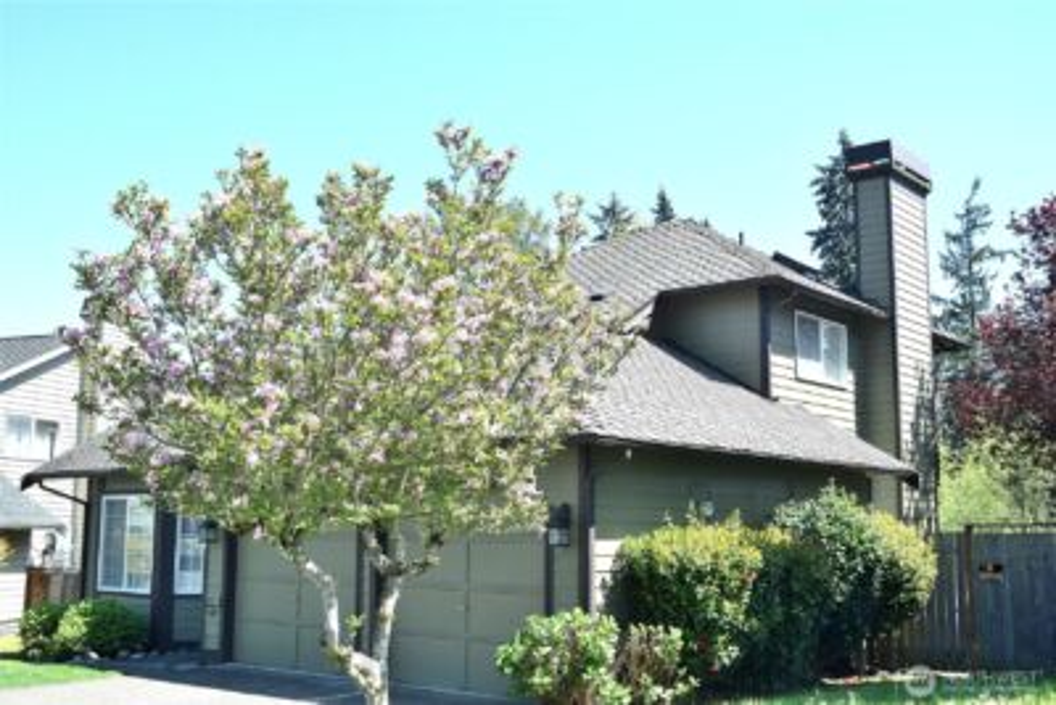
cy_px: 352
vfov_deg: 33.0
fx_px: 1188
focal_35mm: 40
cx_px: 528
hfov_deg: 47.9
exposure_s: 1/250
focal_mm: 27
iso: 200
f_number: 8
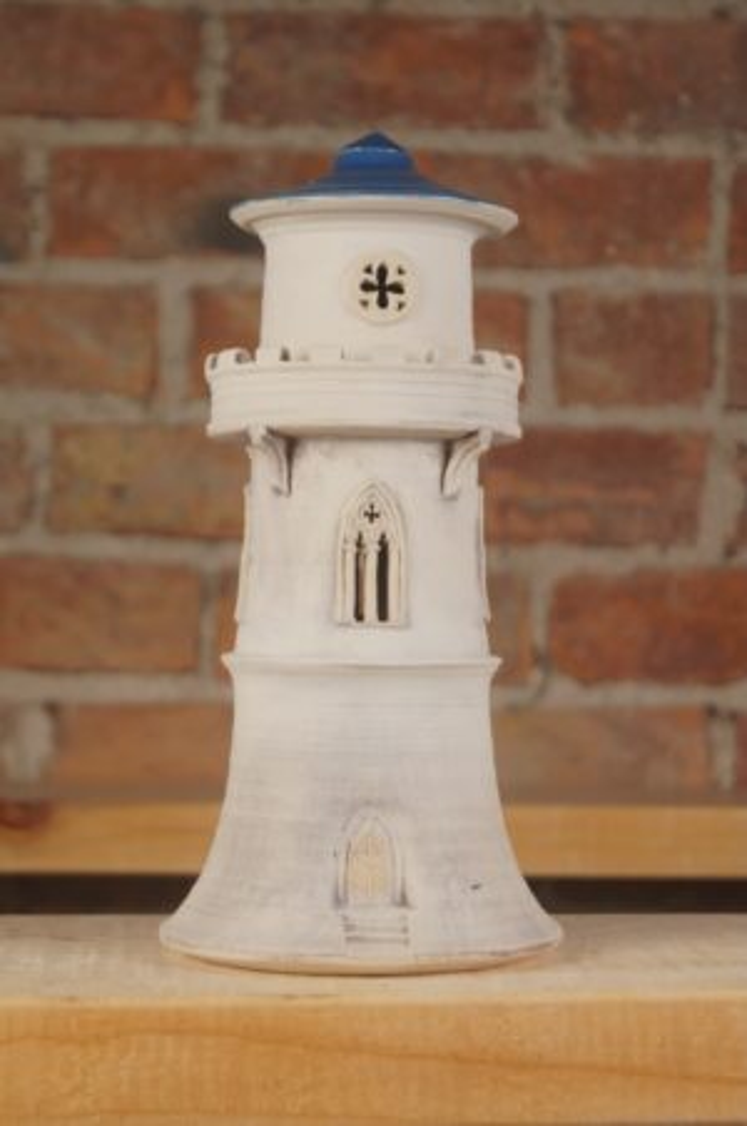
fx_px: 2576
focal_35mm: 82
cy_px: 563
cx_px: 374
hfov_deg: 16.5
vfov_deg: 24.7
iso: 100
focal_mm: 55
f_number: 5.6
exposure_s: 1/160
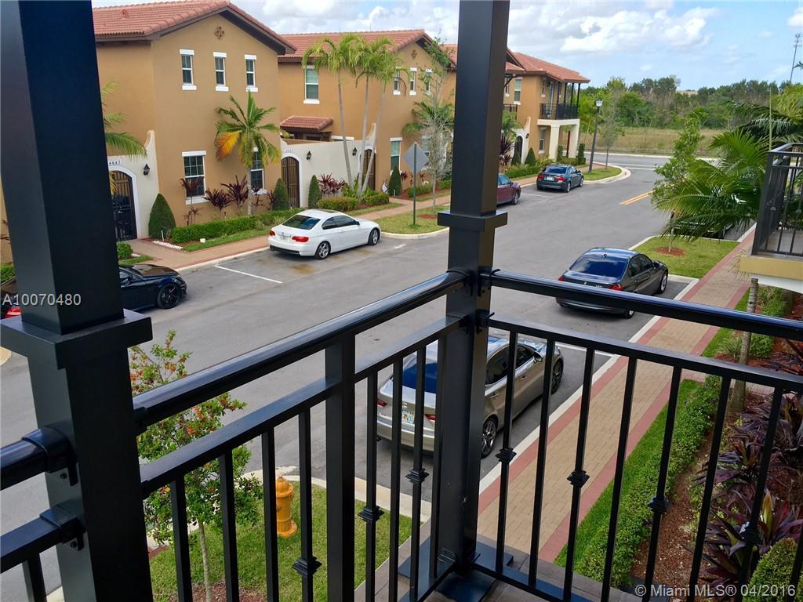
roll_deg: -3.0
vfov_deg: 48.2
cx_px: 402
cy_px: 301
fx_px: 673
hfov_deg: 61.7
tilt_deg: -16.9
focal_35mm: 29
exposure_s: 1/615
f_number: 2.2
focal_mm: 4.15
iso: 25
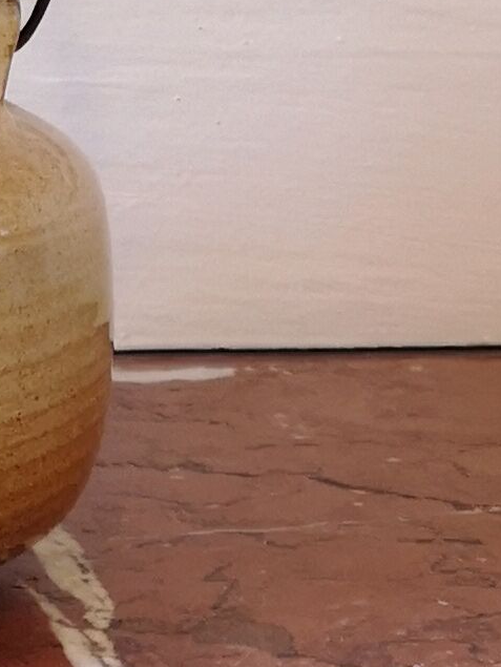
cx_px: -343
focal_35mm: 155
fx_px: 2988
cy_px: -148
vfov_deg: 12.4
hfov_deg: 9.2
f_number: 1.8
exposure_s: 1/25
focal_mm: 3.95
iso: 400
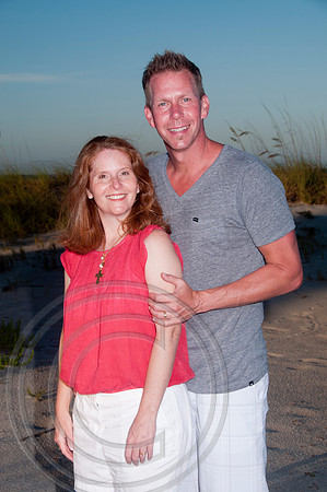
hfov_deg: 17.5
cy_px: 246
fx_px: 1065
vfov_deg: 26.0
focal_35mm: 78
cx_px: 164
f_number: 10
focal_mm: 52
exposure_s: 1/250
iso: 100
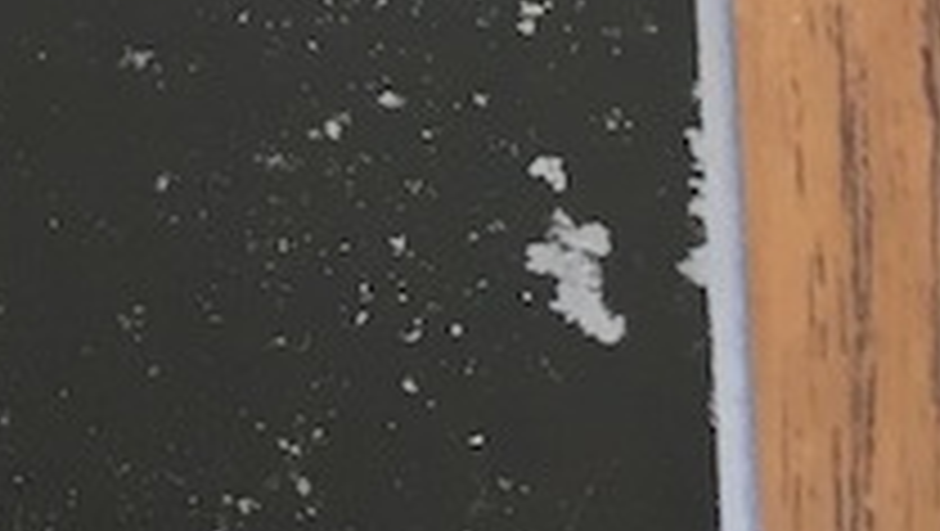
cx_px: -315
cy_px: -549
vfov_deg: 9.7
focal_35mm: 116
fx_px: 2894
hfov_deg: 17.2
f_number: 2.2
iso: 40
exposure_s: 1/33
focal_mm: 4.15
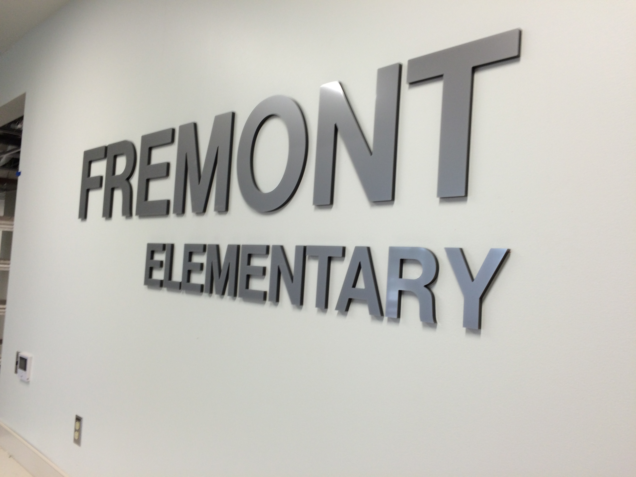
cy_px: 238
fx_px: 533
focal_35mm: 29
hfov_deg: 61.7
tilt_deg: +2.8
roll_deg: -2.8
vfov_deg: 48.2
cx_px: 318
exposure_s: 1/30
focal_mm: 4.15
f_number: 2.2
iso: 50
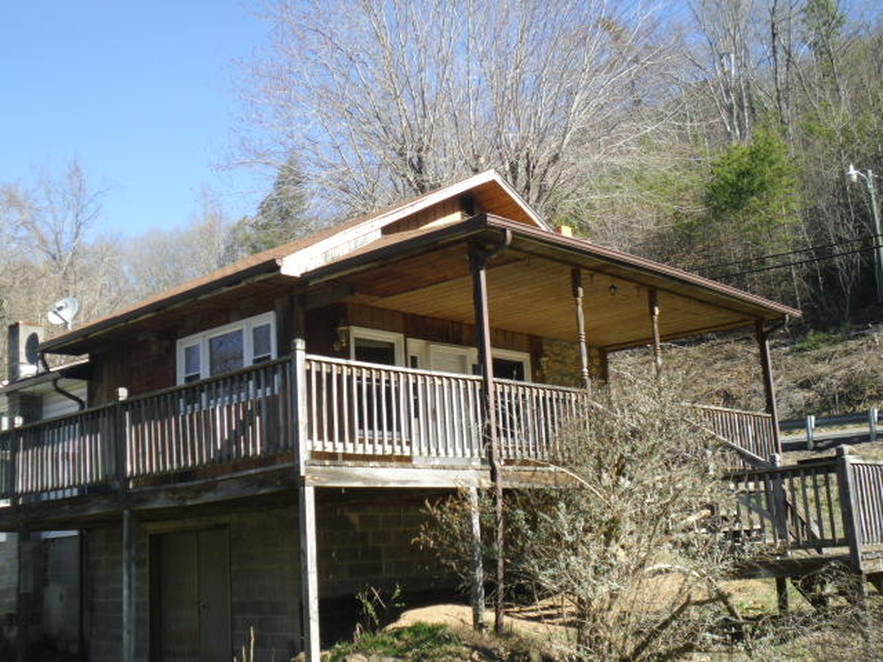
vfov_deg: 31.5
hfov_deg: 41.2
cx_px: 442
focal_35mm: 46
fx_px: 1173
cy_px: 331
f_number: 4.3
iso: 100
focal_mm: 8.2
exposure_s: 1/250
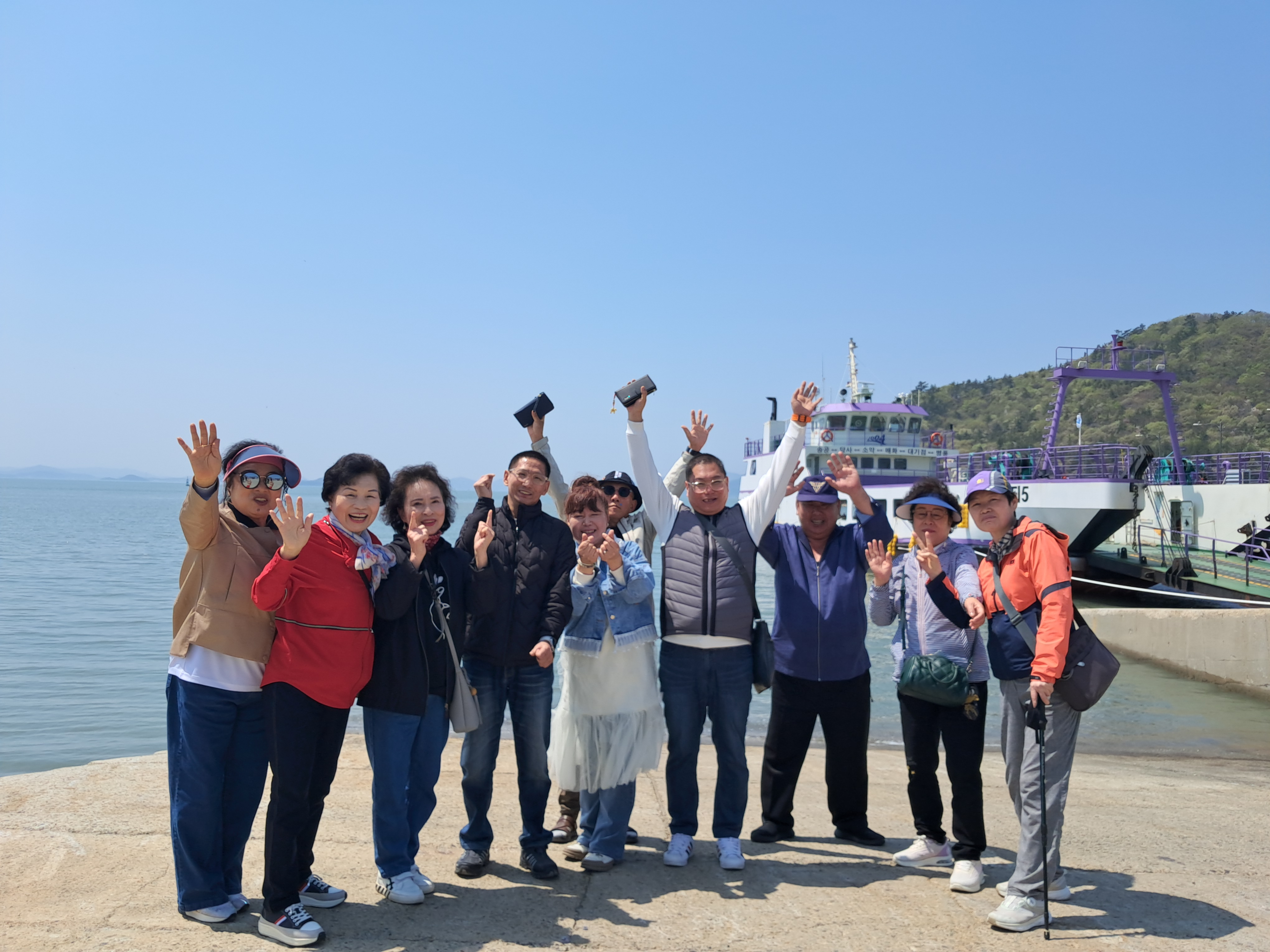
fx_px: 991
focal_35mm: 27
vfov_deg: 51.4
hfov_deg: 65.3
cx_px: 635
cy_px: 476
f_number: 1.8
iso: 50
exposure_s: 1/851
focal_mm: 4
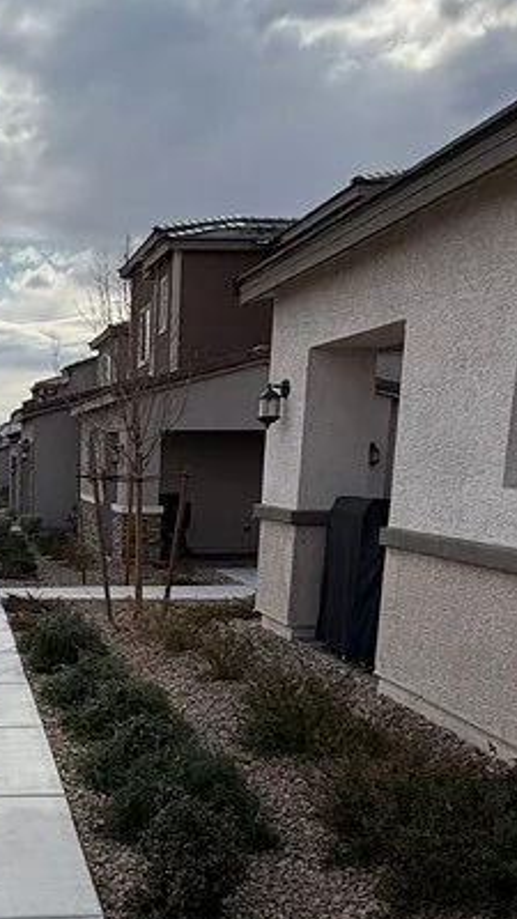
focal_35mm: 39
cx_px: -34
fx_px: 950
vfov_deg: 50.1
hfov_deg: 28.0
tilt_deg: -10.8
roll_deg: -0.3
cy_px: 657
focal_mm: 2.22
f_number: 2.2
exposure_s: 1/3663
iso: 50
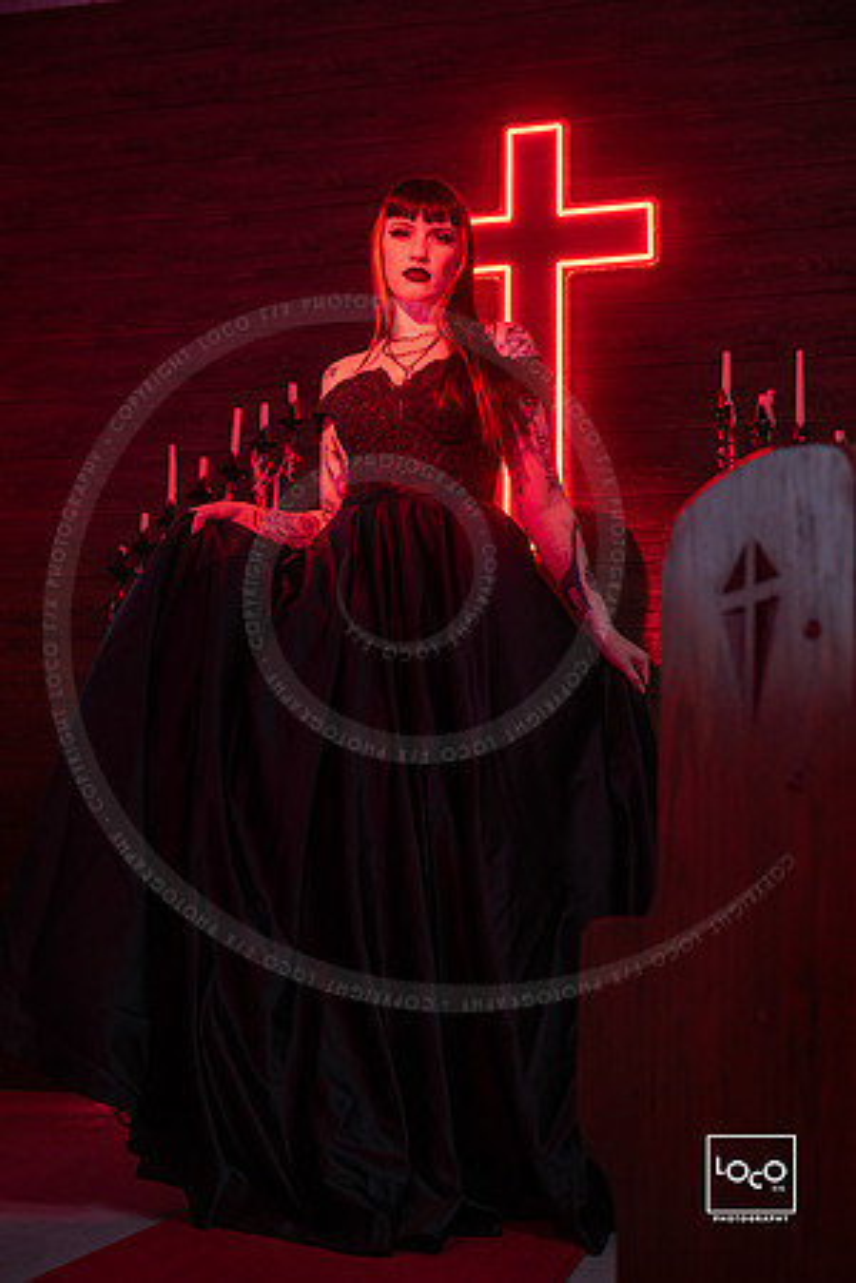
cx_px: 428
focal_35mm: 44
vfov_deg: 44.5
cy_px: 642
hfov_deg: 30.5
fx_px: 1569
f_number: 3.2
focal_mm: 44
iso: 1000
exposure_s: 1/100
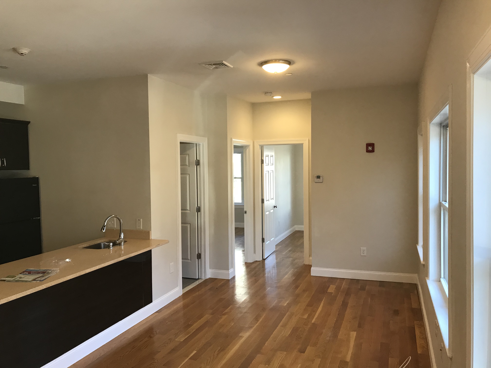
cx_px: 246
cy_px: 184
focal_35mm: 28
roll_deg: +0.9
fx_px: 397
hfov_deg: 63.4
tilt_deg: -1.6
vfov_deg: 49.7
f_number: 1.8
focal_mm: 3.99
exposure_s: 1/30
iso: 25
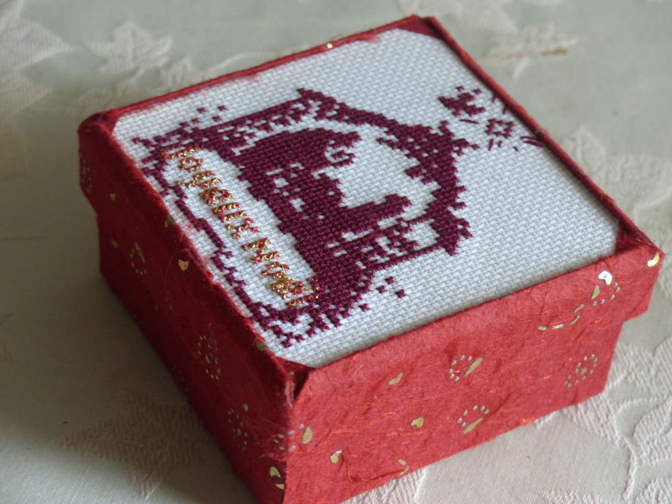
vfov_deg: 16.6
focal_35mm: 89
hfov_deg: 22.0
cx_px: 336
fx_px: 1728
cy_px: 252
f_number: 2.8
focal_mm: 16
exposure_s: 1/60
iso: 320
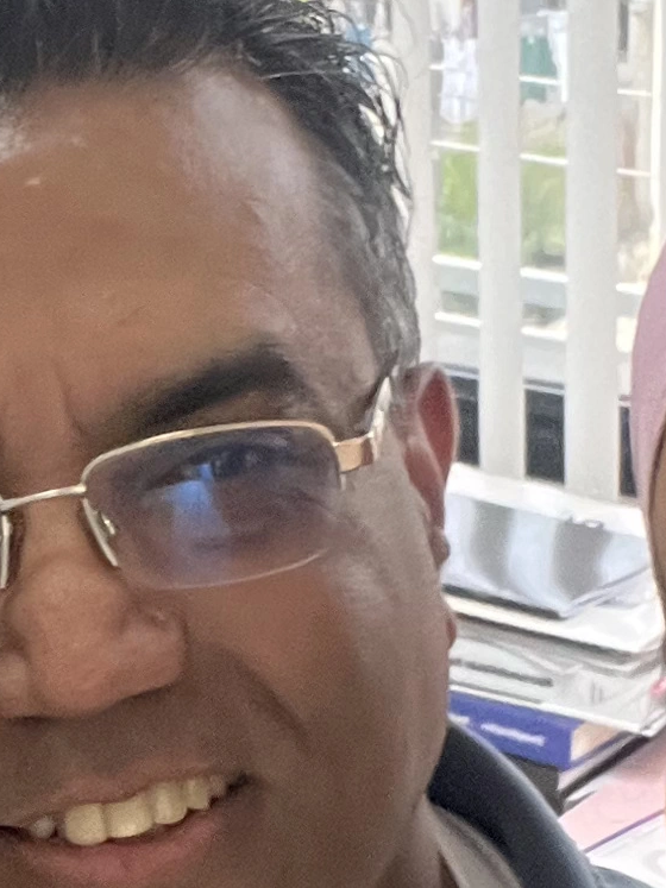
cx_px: 11
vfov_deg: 15.8
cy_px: 728
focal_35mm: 124
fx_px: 3182
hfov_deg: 11.8
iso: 320
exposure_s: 1/60
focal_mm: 2.71
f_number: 2.2
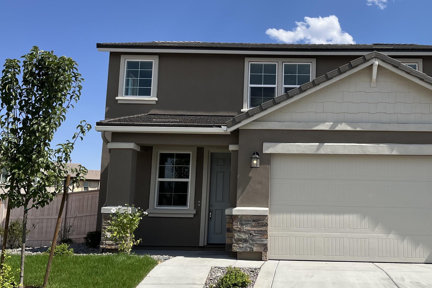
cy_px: 147
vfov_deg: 35.9
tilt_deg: +11.7
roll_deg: +1.5
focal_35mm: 37
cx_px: 290
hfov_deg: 50.9
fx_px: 444
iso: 50
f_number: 1.6
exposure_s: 1/4651
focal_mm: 5.1
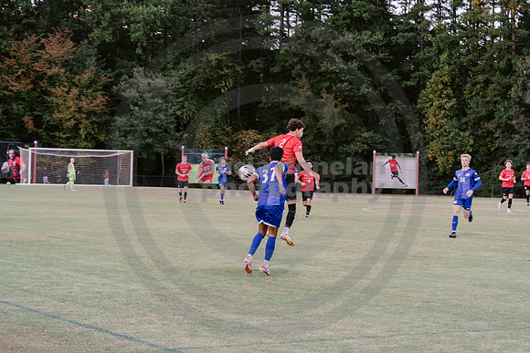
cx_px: 265
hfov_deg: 22.6
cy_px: 176
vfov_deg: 15.2
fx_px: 1325
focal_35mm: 90
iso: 640
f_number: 4.5
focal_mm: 90
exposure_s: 1/200
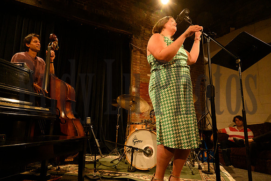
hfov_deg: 73.8
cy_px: 90
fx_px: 181
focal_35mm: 24
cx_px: 136
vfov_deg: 53.1
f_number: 8
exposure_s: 1/250
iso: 12800
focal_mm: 24
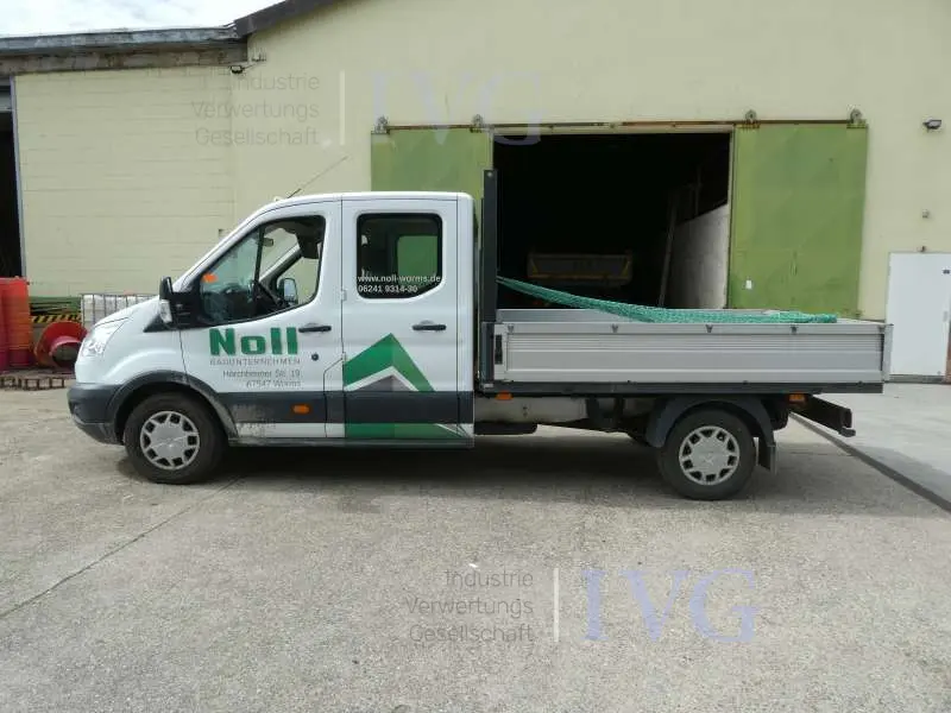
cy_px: 356
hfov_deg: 71.6
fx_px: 659
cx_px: 476
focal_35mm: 24
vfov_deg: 56.8
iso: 80
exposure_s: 1/800
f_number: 3.3
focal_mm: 4.3
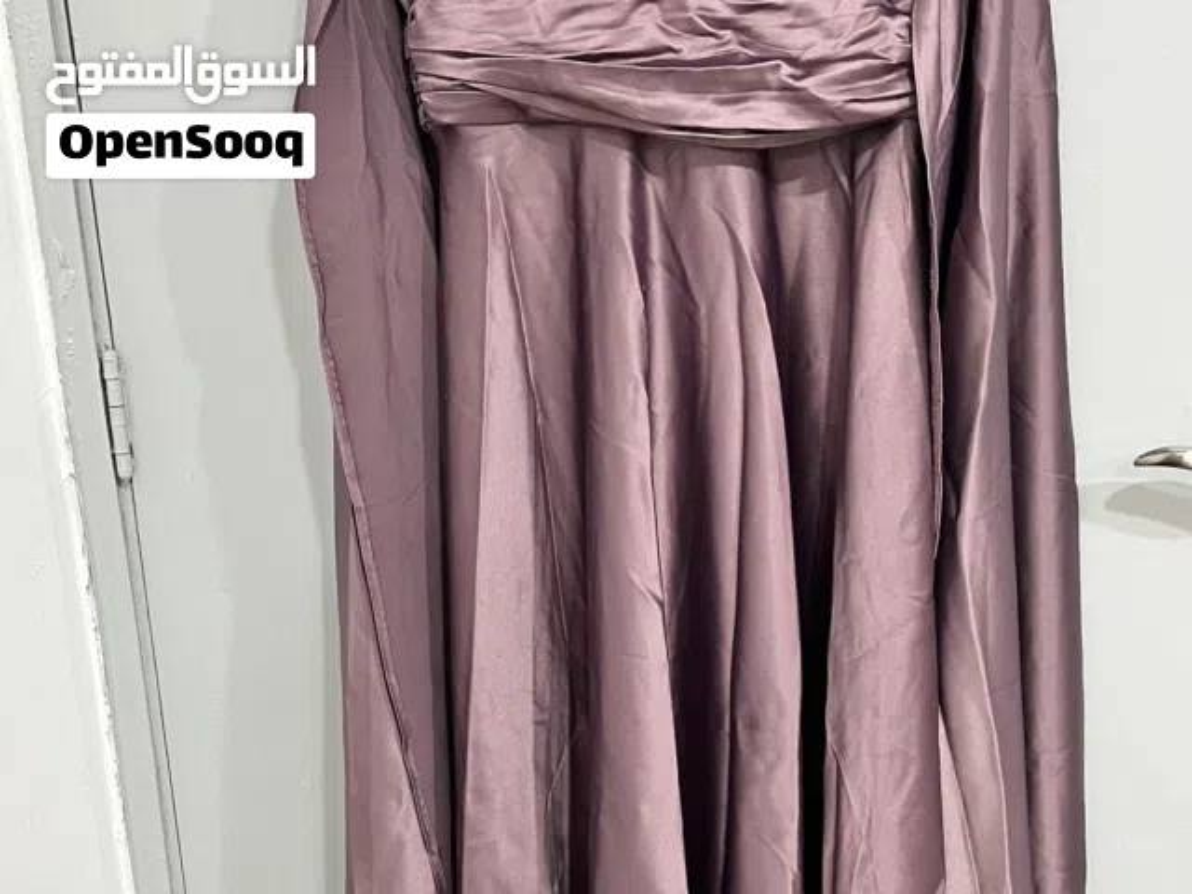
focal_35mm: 26
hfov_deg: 67.3
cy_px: 447
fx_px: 895
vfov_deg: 53.1
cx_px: 596
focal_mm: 5.1
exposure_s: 1/50
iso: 250
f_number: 1.6
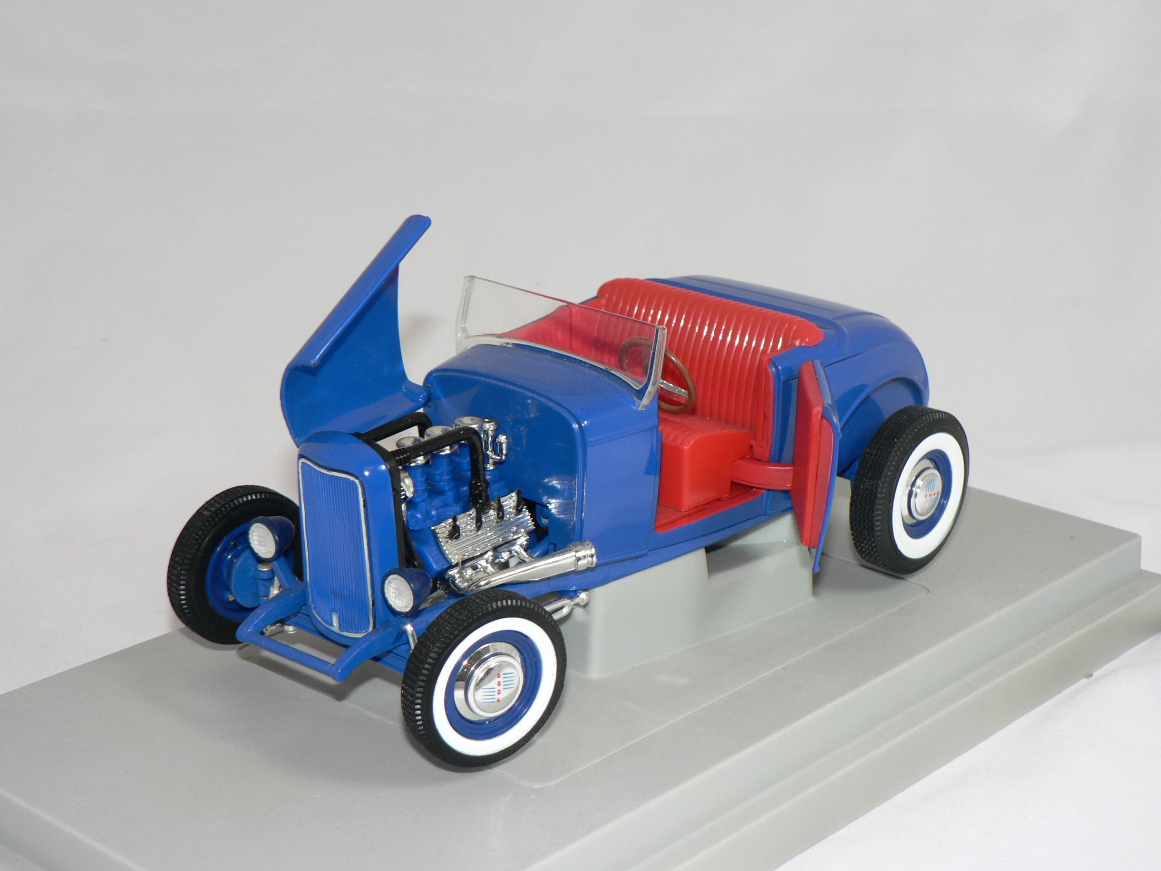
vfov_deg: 24.0
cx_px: 580
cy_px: 436
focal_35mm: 61
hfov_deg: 31.7
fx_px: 2046
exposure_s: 1/60
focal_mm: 10.2
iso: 80
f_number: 3.2
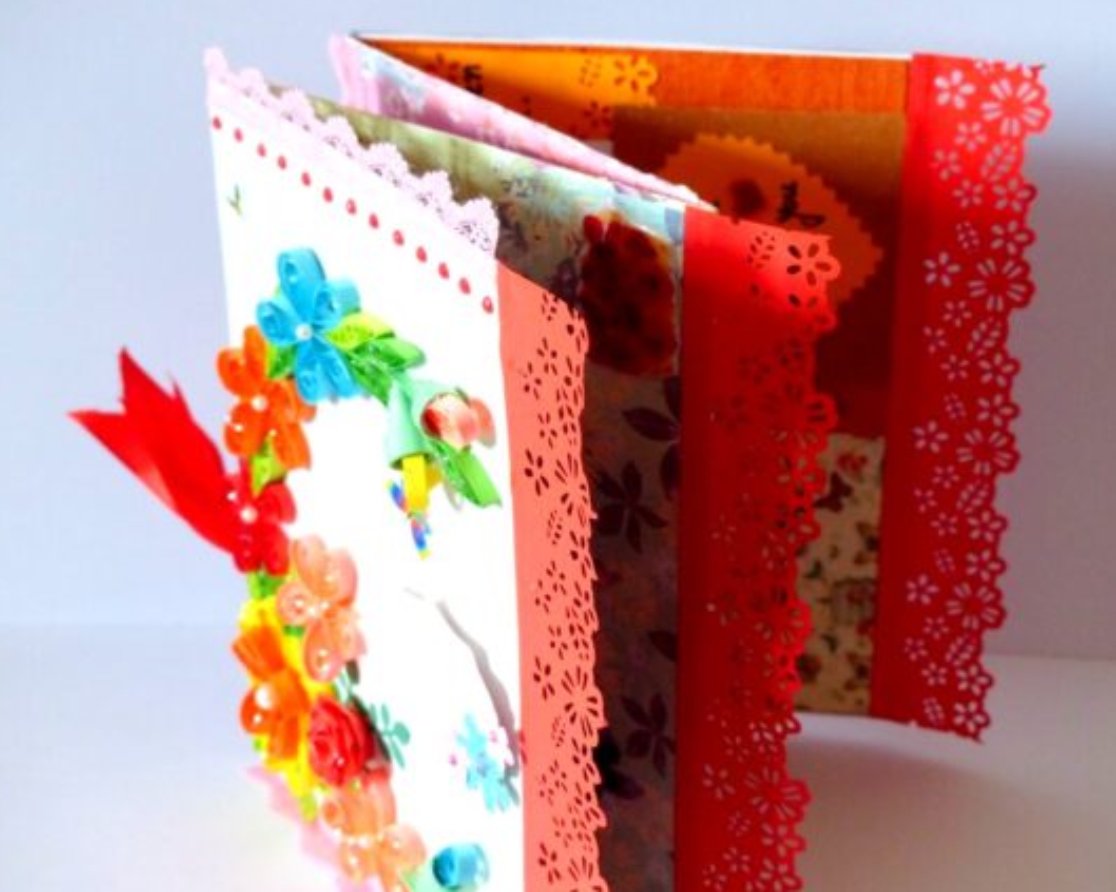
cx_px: 610
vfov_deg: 24.6
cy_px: 428
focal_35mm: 62
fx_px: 2047
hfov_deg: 30.5
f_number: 2.8
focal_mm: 10.1
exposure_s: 1/60
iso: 320
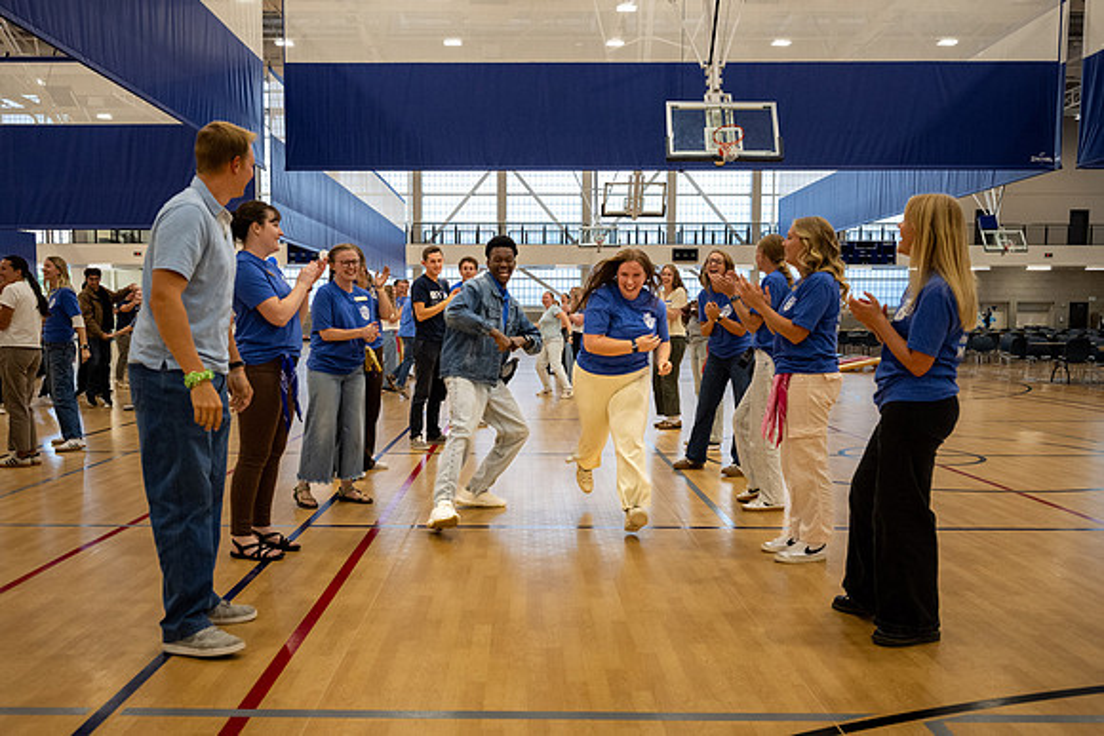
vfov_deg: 41.3
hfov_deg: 58.9
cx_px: 516
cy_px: 403
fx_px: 977
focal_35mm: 32
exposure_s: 1/400
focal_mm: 24
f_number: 2.8
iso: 2000
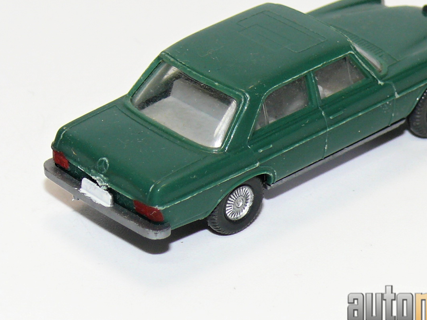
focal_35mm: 201
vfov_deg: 7.4
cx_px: 256
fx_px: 2479
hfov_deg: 9.8
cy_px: 100
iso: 100
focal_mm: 16.1
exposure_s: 1/30
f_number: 4
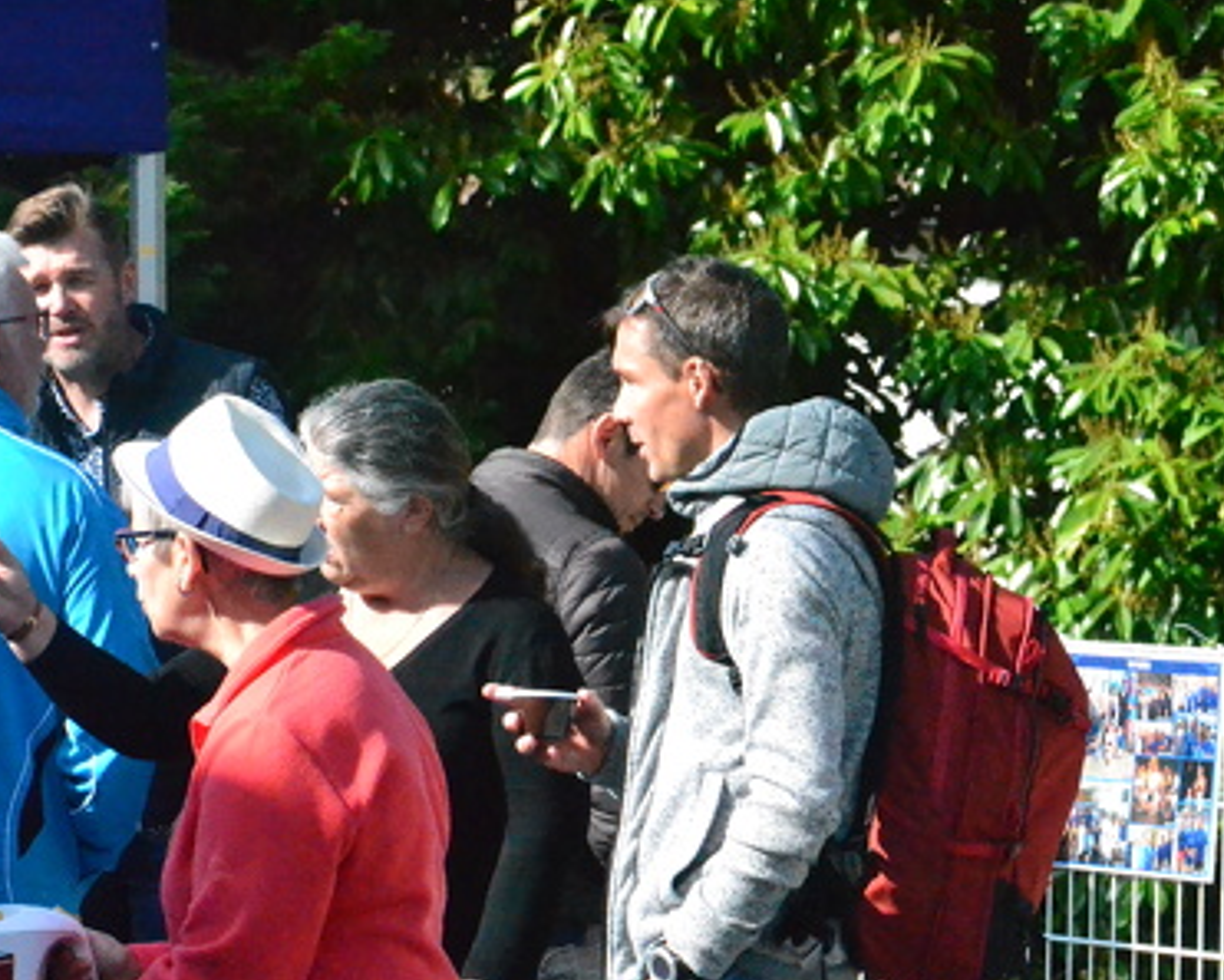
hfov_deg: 7.6
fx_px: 9233
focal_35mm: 255
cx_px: 742
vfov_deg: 6.1
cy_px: 536
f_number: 16
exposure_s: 1/4000
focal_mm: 105
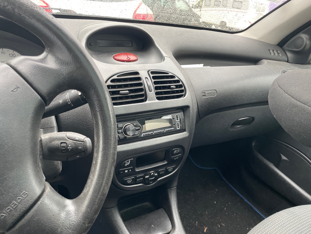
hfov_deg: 67.3
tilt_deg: -31.2
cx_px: 156
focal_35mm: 26
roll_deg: -5.0
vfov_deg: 53.1
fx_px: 234
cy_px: 117
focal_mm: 4.2
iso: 125
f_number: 1.6
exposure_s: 1/72
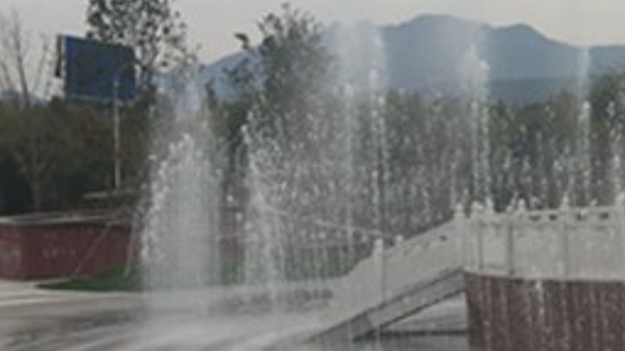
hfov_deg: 21.1
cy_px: 210
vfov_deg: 13.0
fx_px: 1540
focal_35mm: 93
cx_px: 782
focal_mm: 4.15
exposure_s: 1/1464
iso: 32
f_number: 2.2
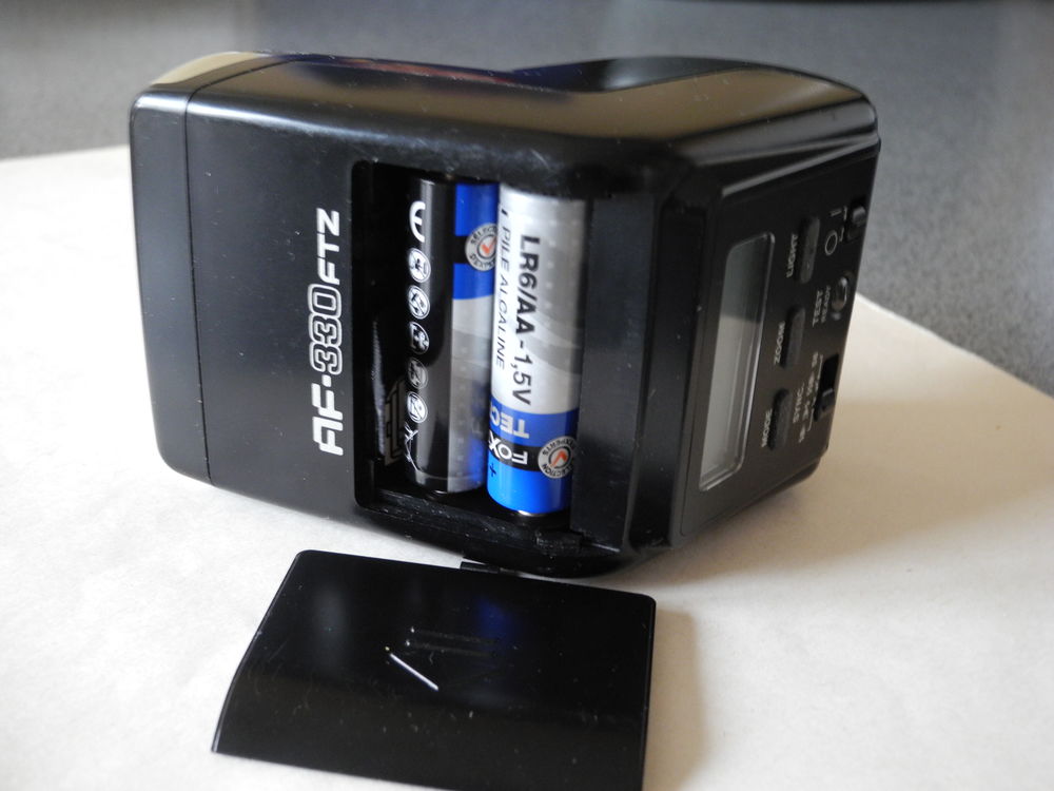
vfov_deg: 35.1
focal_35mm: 41
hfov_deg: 45.8
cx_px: 527
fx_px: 1248
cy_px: 396
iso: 400
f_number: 3.2
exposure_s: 1/4.6
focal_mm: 8.8
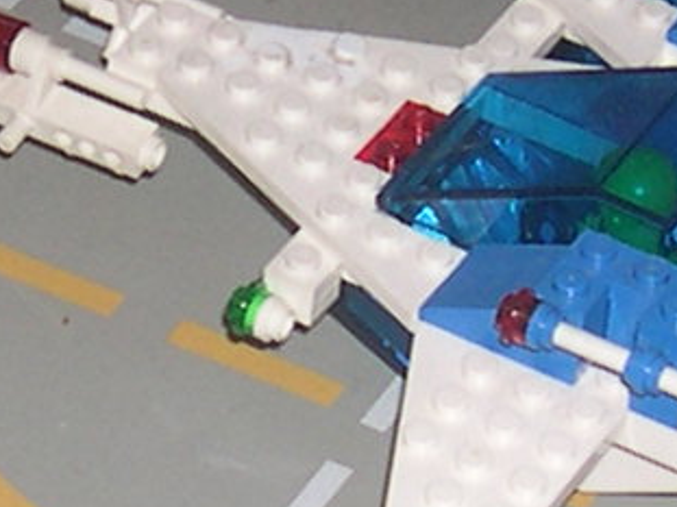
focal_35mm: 278
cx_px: 131
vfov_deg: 5.3
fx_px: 5435
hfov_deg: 7.1
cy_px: 191
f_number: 2.8
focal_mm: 8
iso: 100
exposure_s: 1/60
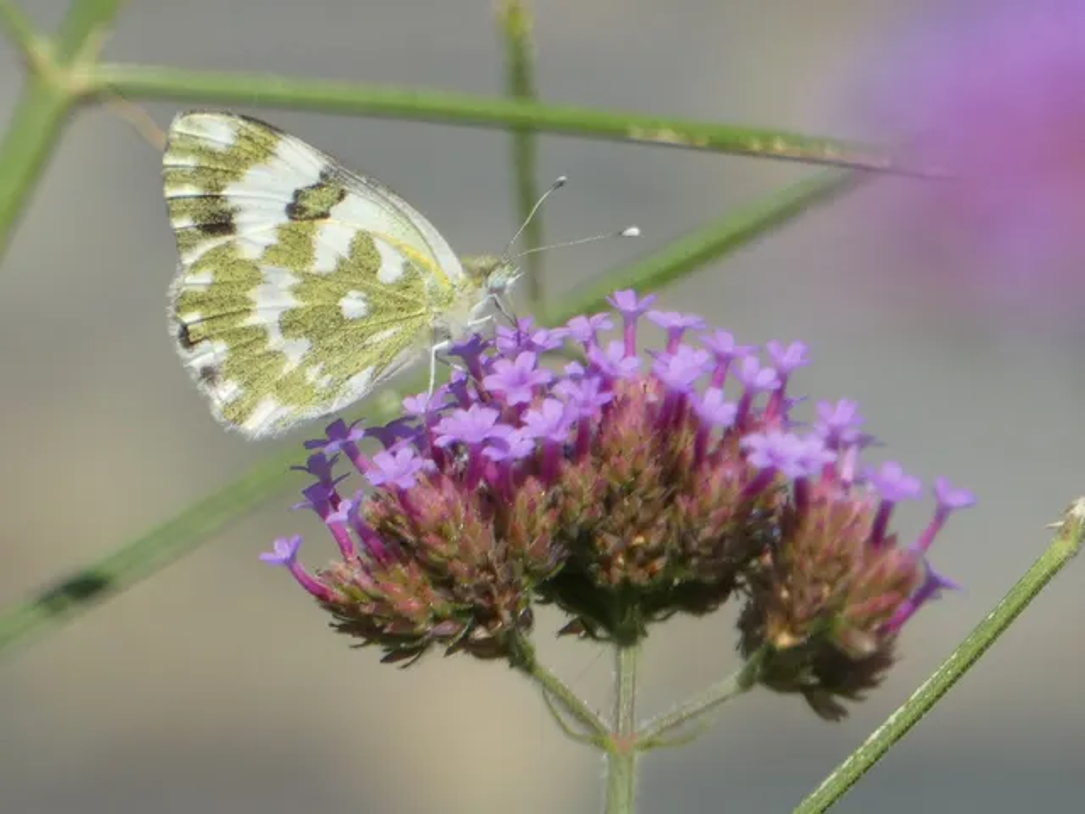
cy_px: 407
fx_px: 22474
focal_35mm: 717
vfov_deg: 2.1
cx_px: 542
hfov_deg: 2.8
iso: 80
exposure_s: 1/160
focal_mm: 128.4
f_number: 5.6
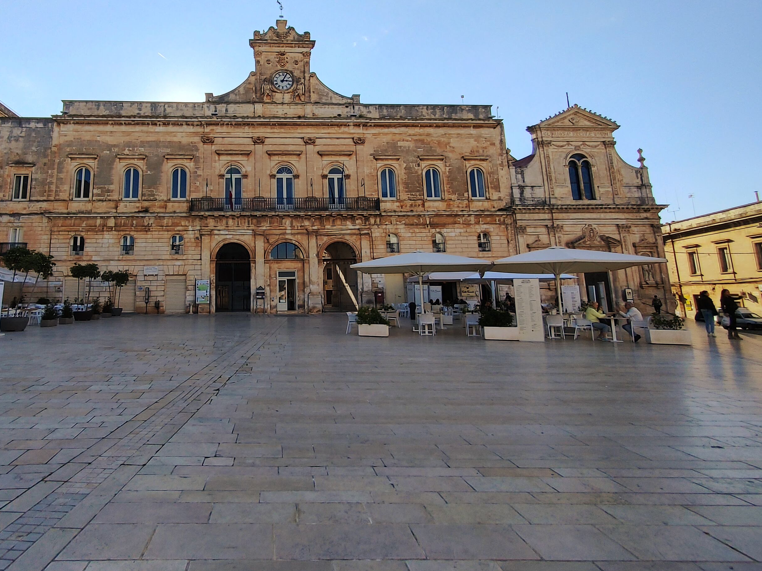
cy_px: 209
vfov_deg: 64.9
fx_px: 440
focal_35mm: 20
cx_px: 281
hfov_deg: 80.1
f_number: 2.2
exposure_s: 1/1471
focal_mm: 1.6
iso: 50
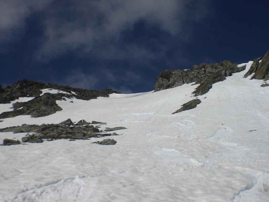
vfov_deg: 37.7
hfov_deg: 49.0
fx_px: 295
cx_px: 134
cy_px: 101
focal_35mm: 38
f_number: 4.4
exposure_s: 1/1250
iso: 50
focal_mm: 6.3
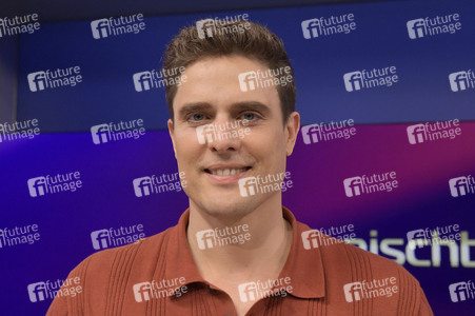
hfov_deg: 35.7
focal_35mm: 56
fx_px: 738
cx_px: 238
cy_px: 158
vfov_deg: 24.2
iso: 2500
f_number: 6.3
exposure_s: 1/200
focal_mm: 56
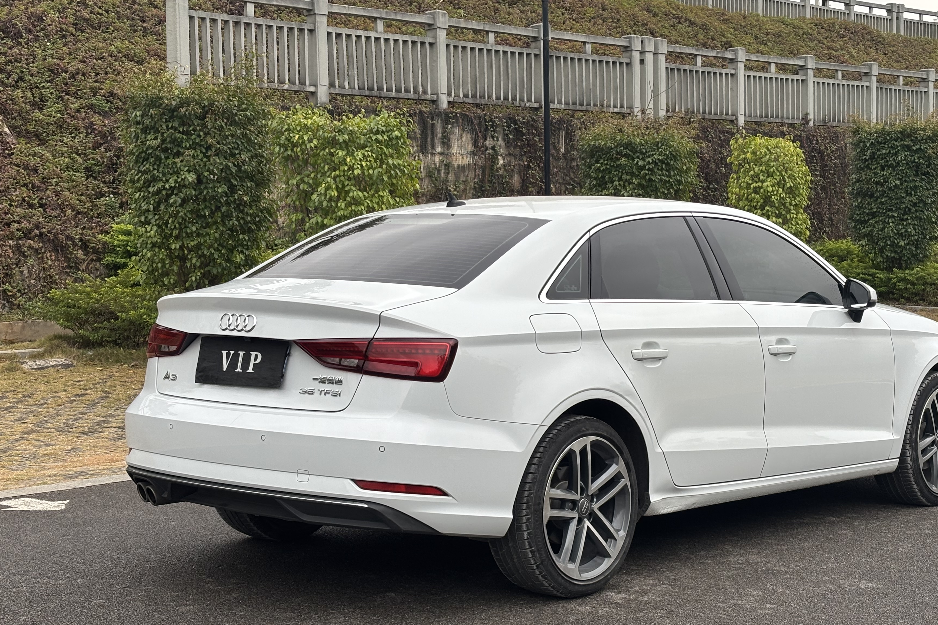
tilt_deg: -1.4
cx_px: 517
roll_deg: +0.9
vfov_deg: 21.6
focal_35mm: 63
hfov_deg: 31.9
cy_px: 287
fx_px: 1642
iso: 32
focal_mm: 5.96
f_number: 1.6
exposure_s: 1/292
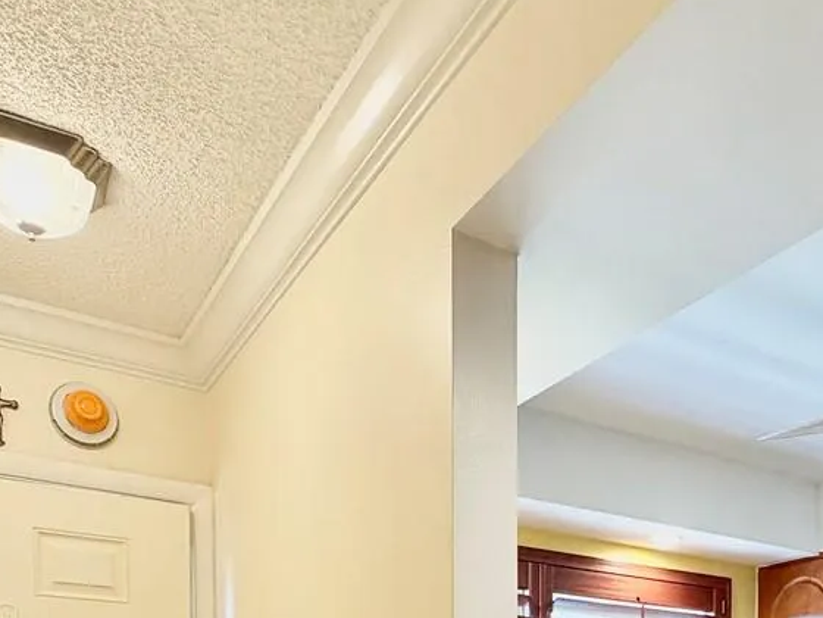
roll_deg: +0.5
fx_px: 951
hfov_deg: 45.8
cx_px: 576
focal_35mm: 40
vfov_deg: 29.0
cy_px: 808
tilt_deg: -2.8
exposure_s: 1/120
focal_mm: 2.22
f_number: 2.2
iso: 250
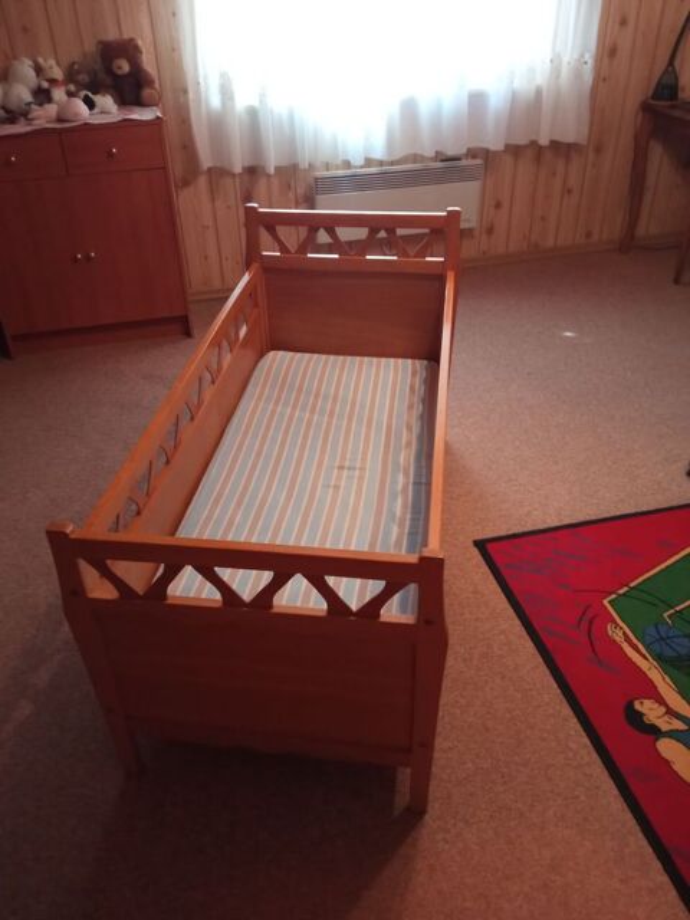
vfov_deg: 65.3
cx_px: 345
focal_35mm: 27
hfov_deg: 51.4
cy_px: 460
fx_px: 718
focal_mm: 3.79
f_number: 2.2
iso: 1159
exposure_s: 1/20
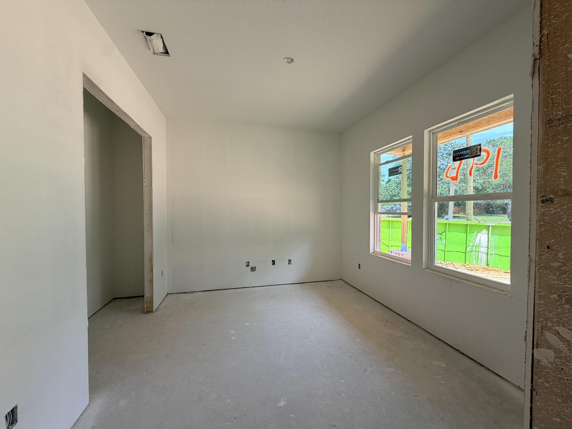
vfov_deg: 85.7
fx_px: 231
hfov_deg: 102.1
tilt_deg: -1.3
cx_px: 286
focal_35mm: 14
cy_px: 214
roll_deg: +0.5
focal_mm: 2.22
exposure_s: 1/150
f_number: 2.2
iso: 50
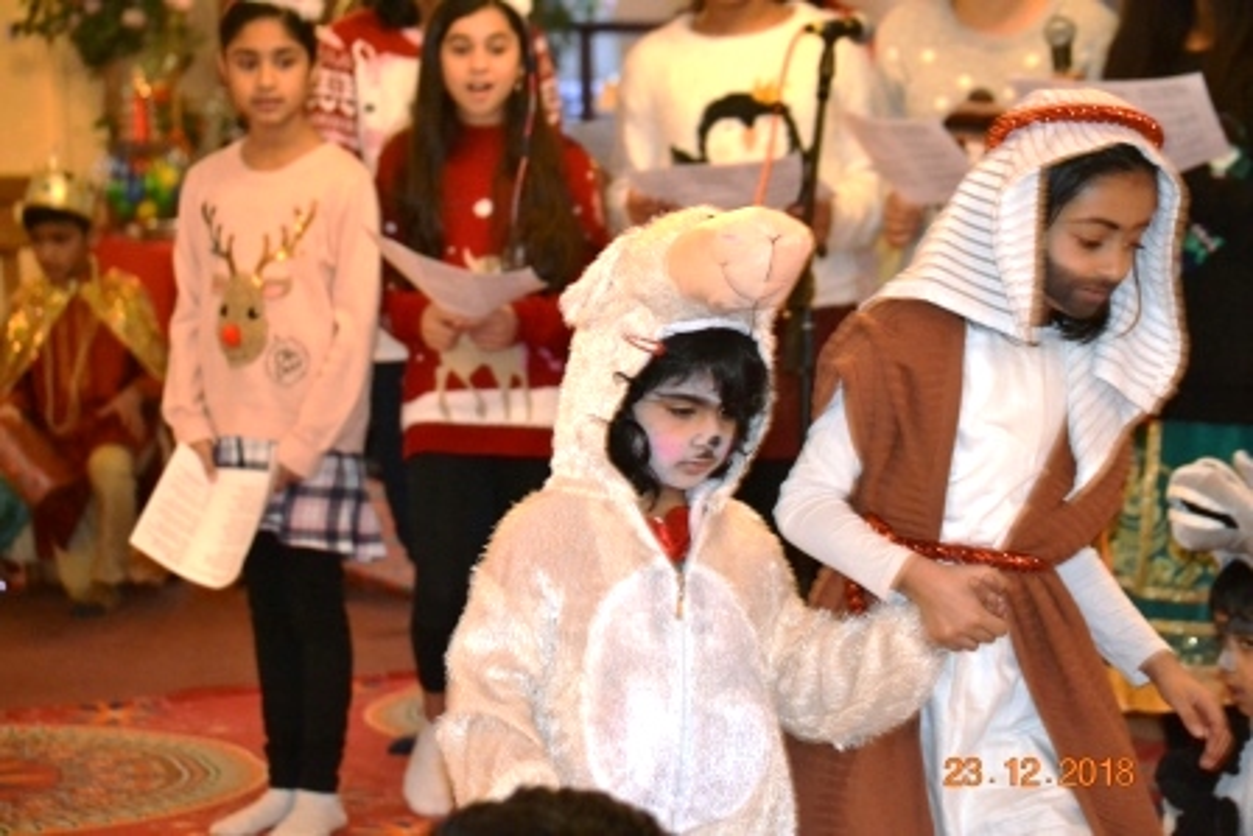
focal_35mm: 128
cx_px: 626
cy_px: 418
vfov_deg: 10.8
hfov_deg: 16.1
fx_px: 4439
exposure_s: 1/60
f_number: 4.5
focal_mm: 85
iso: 3200
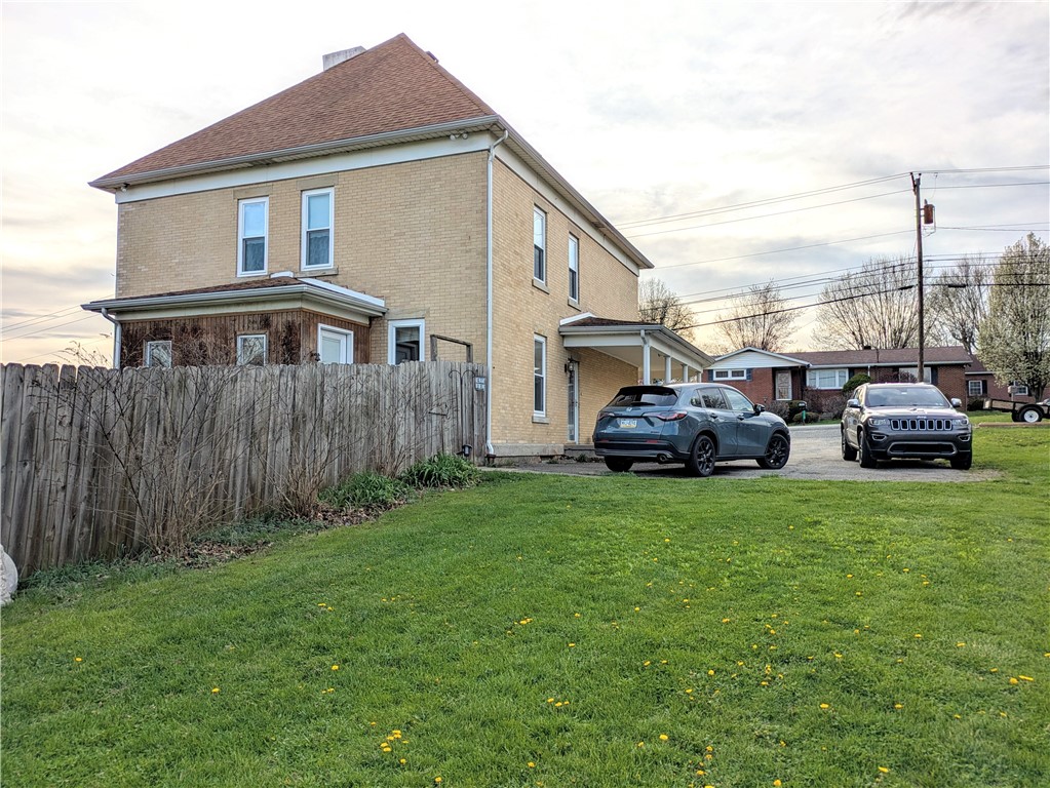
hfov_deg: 69.4
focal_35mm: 25
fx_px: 759
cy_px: 394
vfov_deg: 54.9
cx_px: 525
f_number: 1.89
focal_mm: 5.43
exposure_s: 1/2155
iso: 44
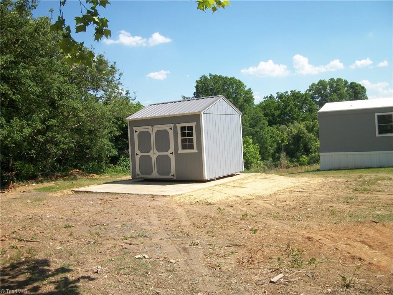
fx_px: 363
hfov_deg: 56.8
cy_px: 148
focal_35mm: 32
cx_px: 196
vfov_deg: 44.2
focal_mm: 5.7
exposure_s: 1/160
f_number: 8.8
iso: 80
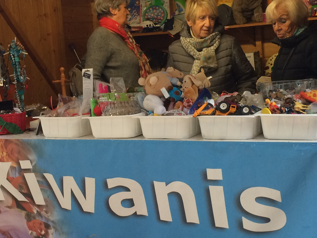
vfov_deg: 23.6
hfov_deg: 31.2
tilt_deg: -5.3
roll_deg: +4.4
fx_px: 568
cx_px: 144
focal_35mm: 62
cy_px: 106
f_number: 2.2
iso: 64
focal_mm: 4.15
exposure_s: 1/33
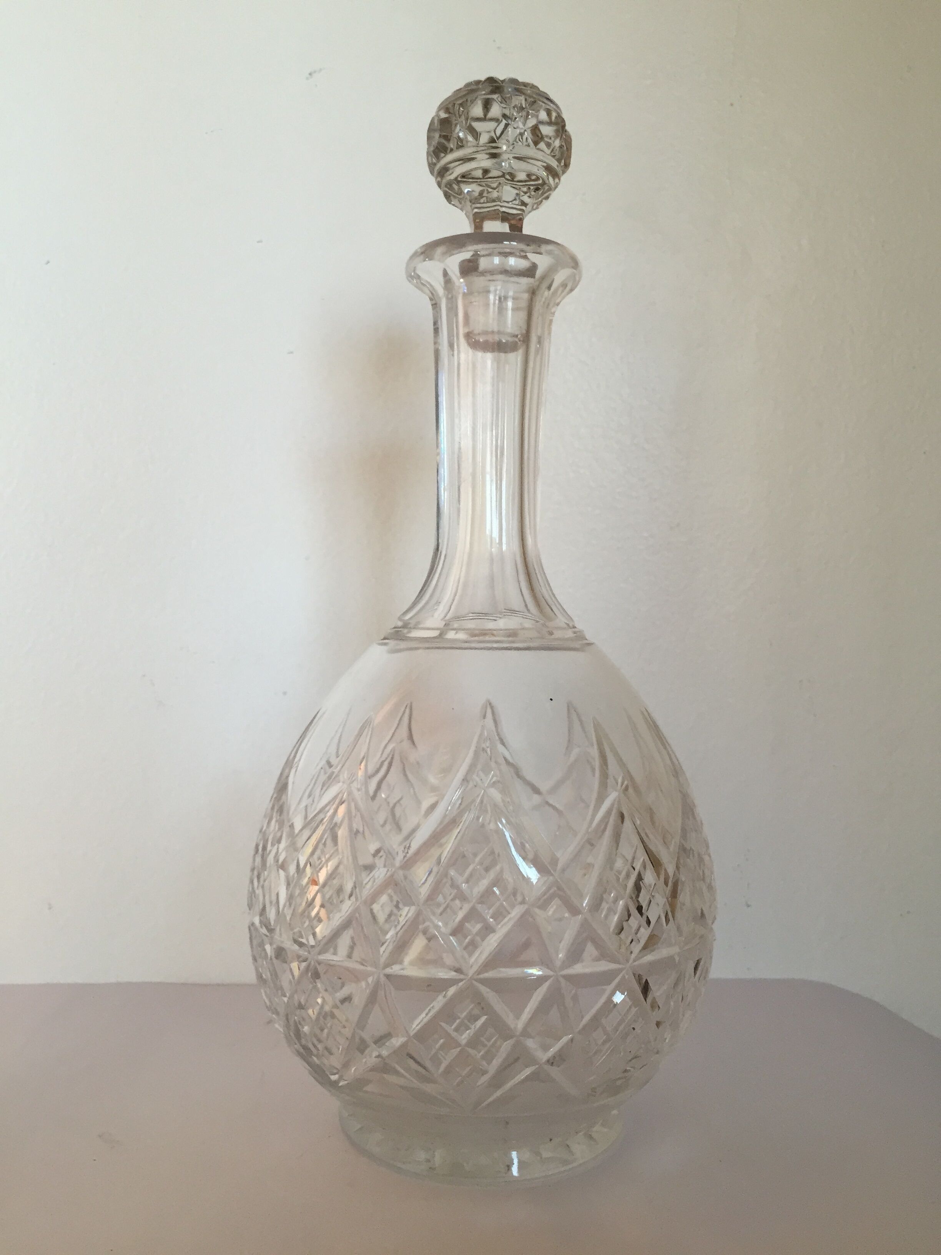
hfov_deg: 48.2
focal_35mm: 29
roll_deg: -0.4
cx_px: 470
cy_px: 628
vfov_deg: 61.7
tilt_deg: +0.5
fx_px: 1051
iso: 80
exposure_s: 1/33
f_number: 2.2
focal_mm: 4.15
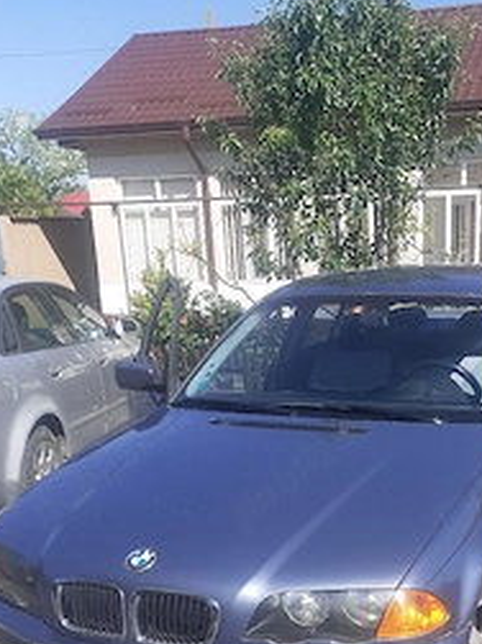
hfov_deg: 32.9
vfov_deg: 42.4
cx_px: 367
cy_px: 493
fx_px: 799
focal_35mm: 43
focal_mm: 3.6
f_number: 1.9
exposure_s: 1/1429
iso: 40
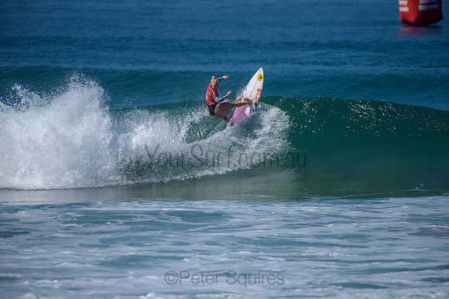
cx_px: 224
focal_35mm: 500
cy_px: 150
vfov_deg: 2.8
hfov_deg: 4.1
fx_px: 6237
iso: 110
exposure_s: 1/2000
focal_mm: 500
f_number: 5.6
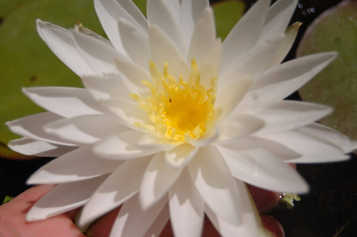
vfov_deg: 19.4
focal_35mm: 70
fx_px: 694
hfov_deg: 28.9
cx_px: 172
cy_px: 120
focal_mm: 42
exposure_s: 1/3200
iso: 200
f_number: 5.3
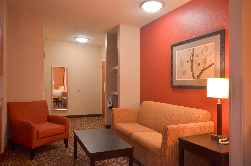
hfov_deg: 70.5
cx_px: 126
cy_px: 83
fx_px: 177
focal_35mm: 26
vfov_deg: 50.2
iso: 320
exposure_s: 1/8
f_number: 7.1
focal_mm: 17
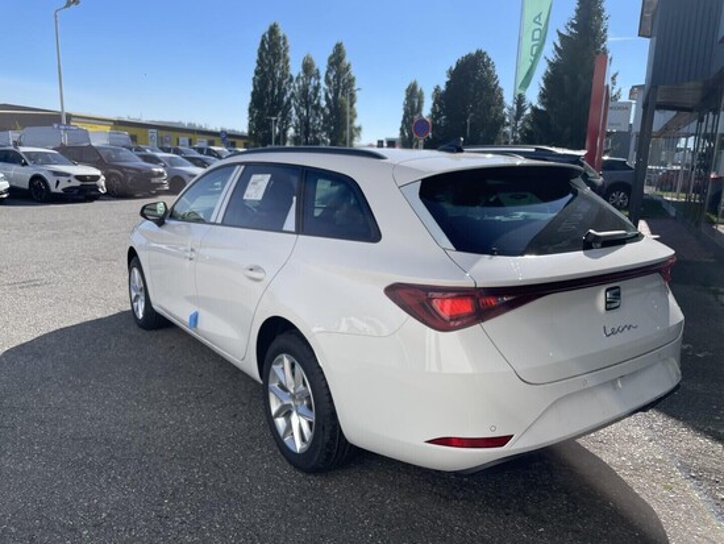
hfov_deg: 67.3
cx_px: 362
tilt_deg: -11.8
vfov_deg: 53.1
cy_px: 272
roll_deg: -3.1
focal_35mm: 26
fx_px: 544
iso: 32
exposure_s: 1/4132
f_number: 1.6
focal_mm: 4.2
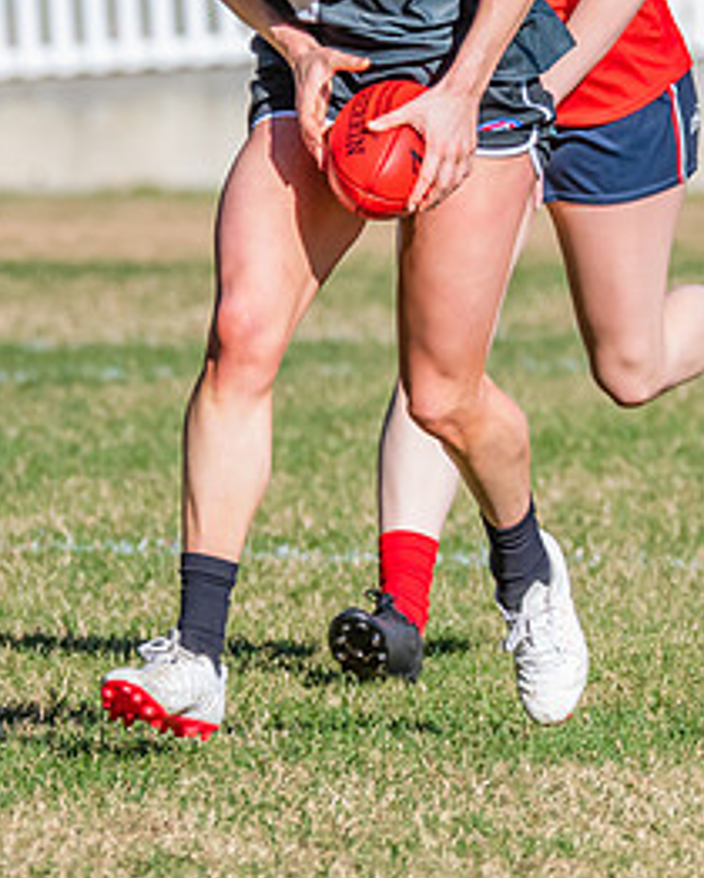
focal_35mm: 1079
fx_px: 28069
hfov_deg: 1.4
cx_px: 89
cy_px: 39
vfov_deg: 1.8
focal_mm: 360
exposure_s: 1/1600
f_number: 10
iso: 800
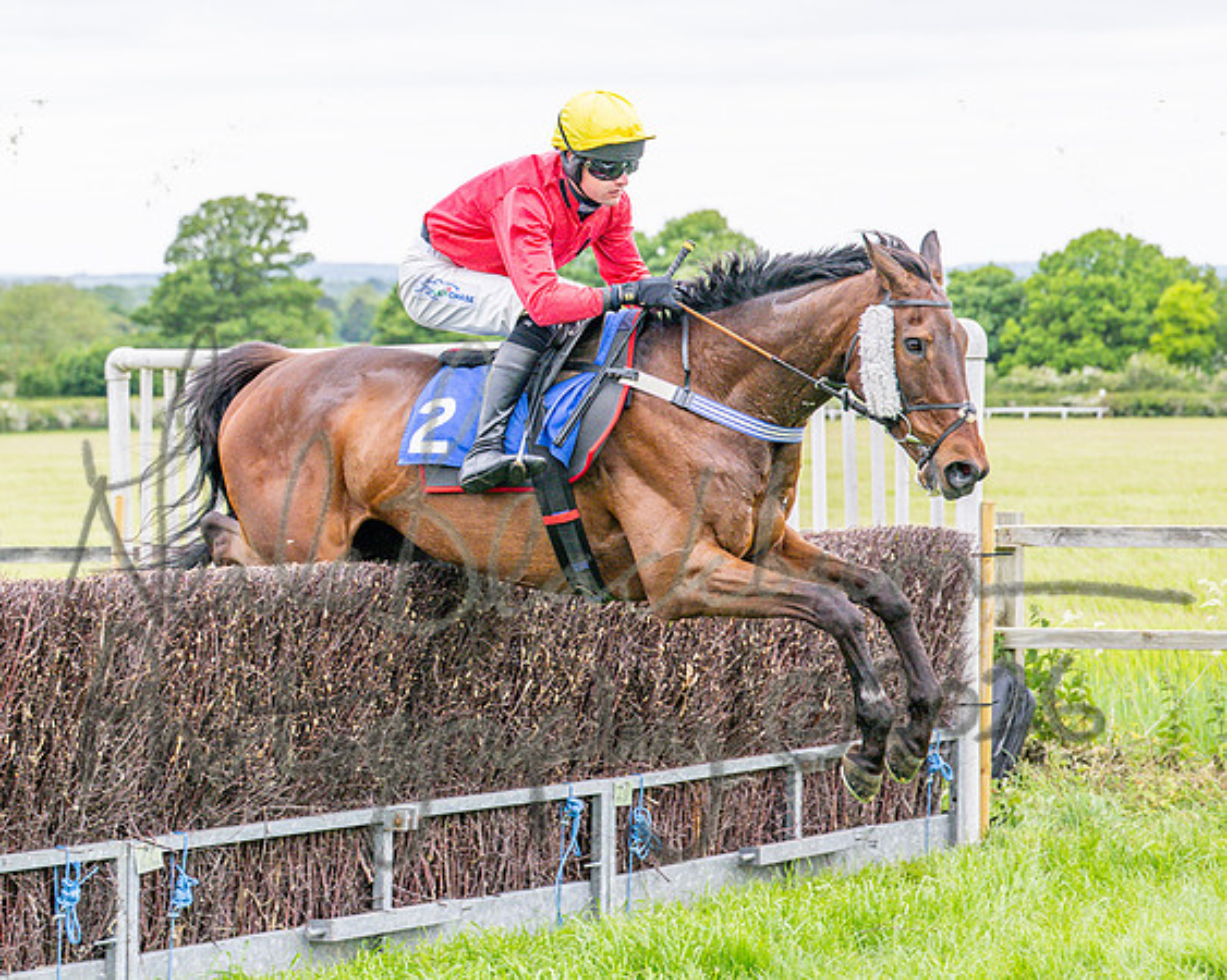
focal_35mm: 112
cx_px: 669
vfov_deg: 13.7
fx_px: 4083
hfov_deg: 17.1
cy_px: 396
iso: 400
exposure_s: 1/1600
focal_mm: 70
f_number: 4
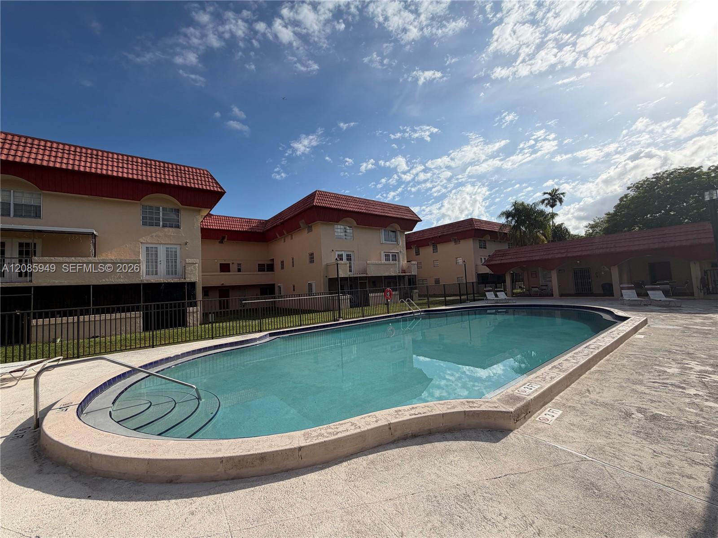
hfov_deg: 102.1
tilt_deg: +3.8
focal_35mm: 14
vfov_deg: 85.7
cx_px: 359
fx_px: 290
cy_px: 269
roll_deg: +3.5
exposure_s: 1/1368
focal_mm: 2.22
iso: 20
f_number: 2.2
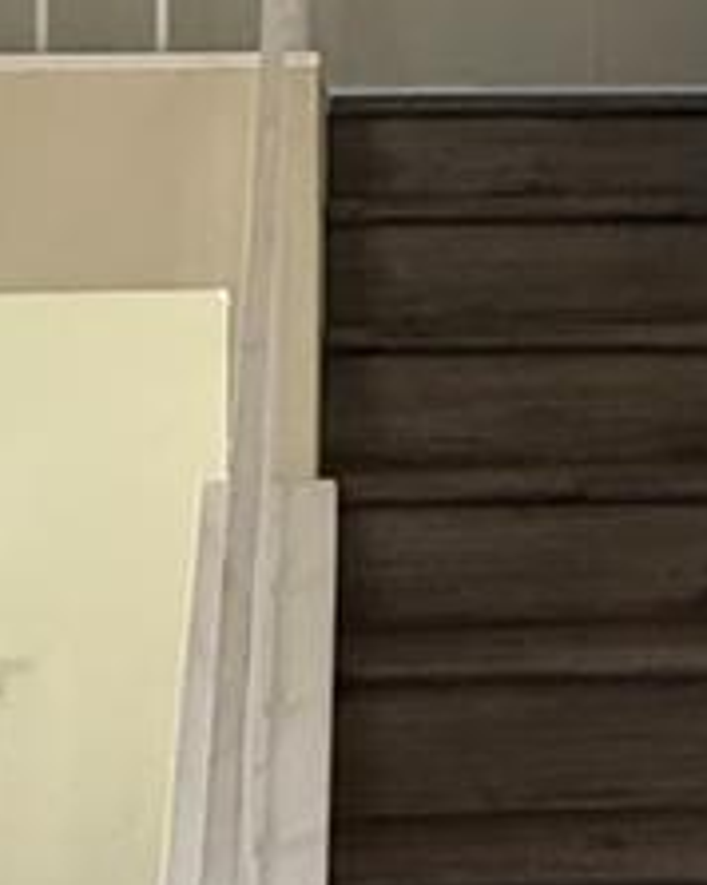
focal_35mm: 92
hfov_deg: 16.5
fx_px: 2410
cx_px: 630
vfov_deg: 20.4
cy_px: 75
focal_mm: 2.22
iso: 250
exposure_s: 1/99
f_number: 2.2
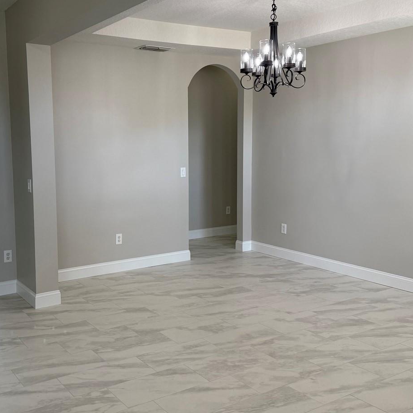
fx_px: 499
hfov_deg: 44.6
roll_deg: +0.6
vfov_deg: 44.9
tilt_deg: -5.4
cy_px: 189
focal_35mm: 37
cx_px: 157
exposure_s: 1/240
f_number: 1.78
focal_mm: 6.76
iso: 100
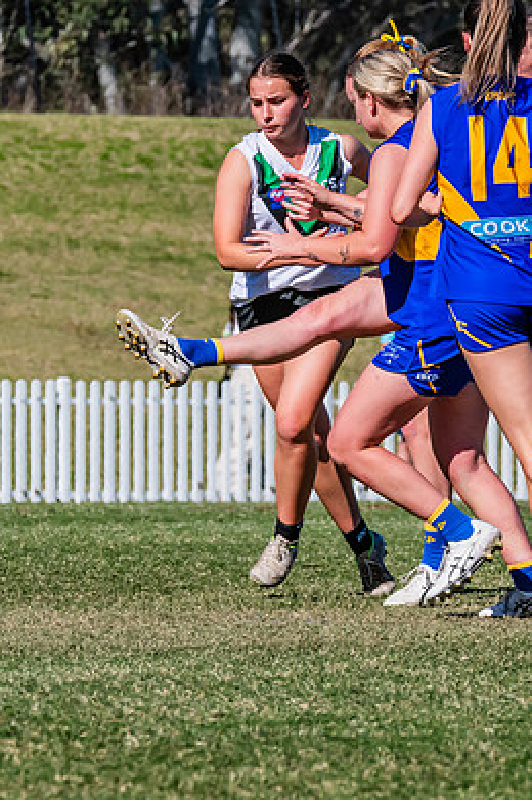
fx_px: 16320
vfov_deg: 2.8
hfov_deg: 1.9
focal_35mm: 735
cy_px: 327
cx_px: 316
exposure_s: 1/1250
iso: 640
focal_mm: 290
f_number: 13
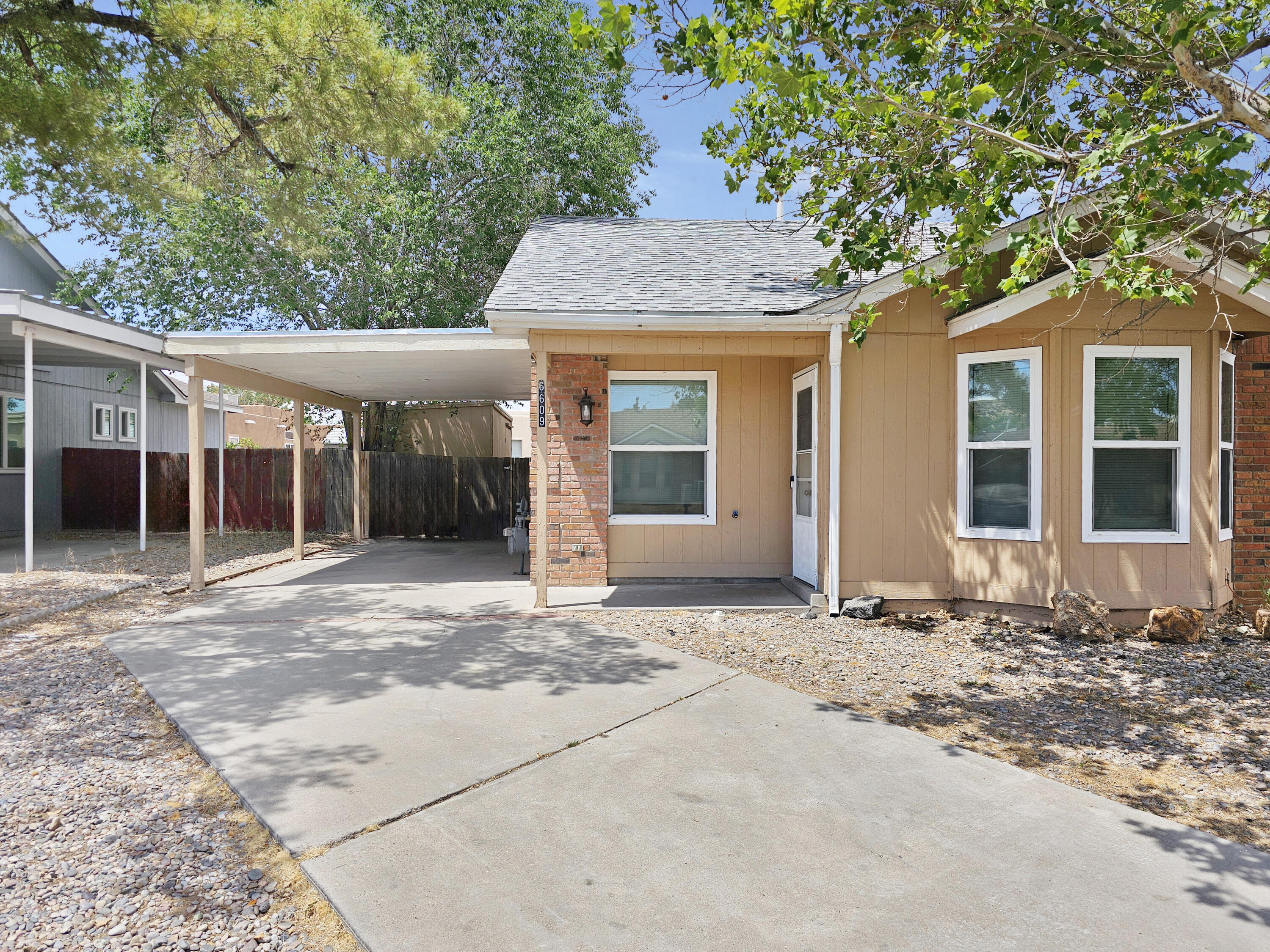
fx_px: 844
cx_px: 635
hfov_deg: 73.9
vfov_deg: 58.9
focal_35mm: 23
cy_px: 476
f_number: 1.7
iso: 10
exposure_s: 1/694
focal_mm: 6.3
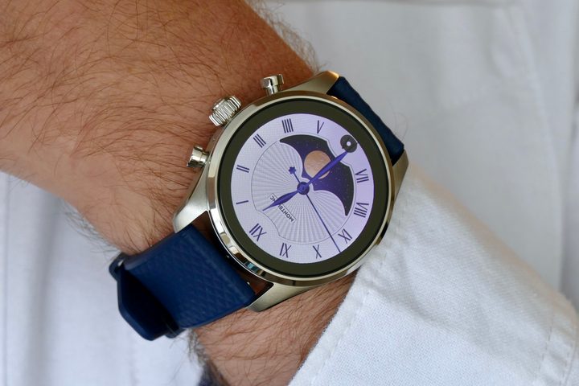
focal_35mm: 122
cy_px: 193
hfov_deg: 16.8
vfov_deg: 11.2
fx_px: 1962
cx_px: 290
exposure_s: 1/80
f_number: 5
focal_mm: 44.41
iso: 400
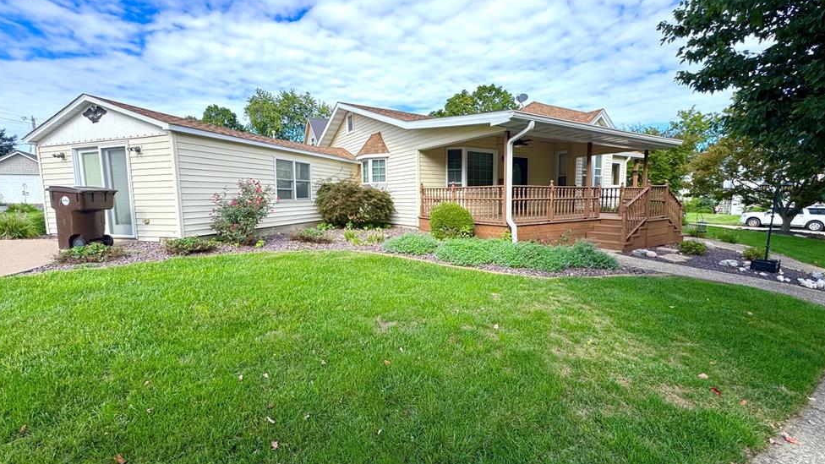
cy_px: 232
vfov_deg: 67.1
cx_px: 412
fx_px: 350
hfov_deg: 99.4
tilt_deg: -6.7
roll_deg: +0.7
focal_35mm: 16
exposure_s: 1/582
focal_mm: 2.22
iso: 40
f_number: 2.2
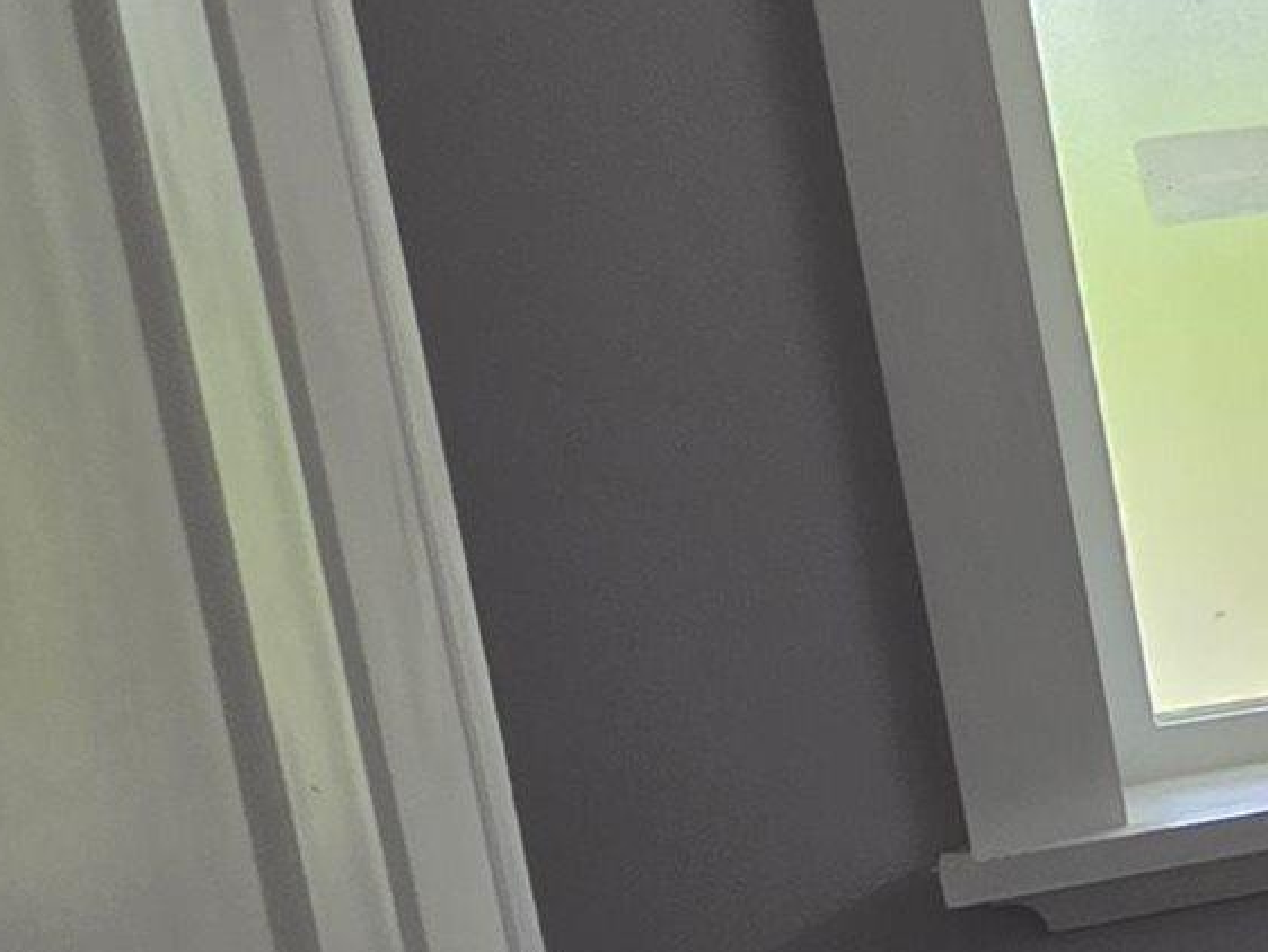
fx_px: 2602
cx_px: 2823
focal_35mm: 71
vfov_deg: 20.7
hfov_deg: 16.5
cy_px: 607
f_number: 1.9
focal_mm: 2.2
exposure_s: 1/120
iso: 40
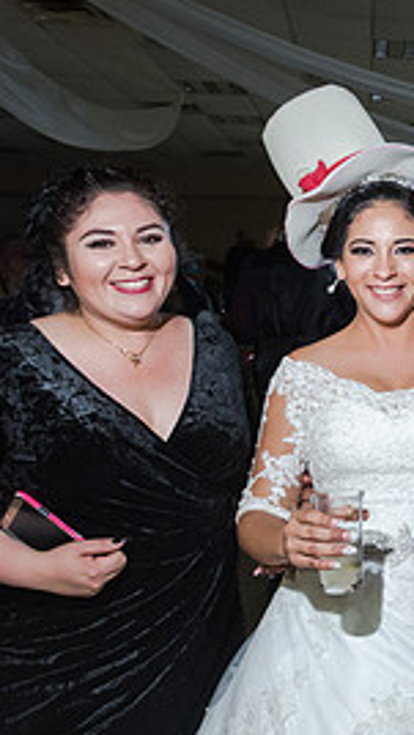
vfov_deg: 45.3
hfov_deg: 22.3
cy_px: 319
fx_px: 877
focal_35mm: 45
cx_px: 607
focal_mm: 17
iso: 1600
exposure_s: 1/100
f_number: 3.5
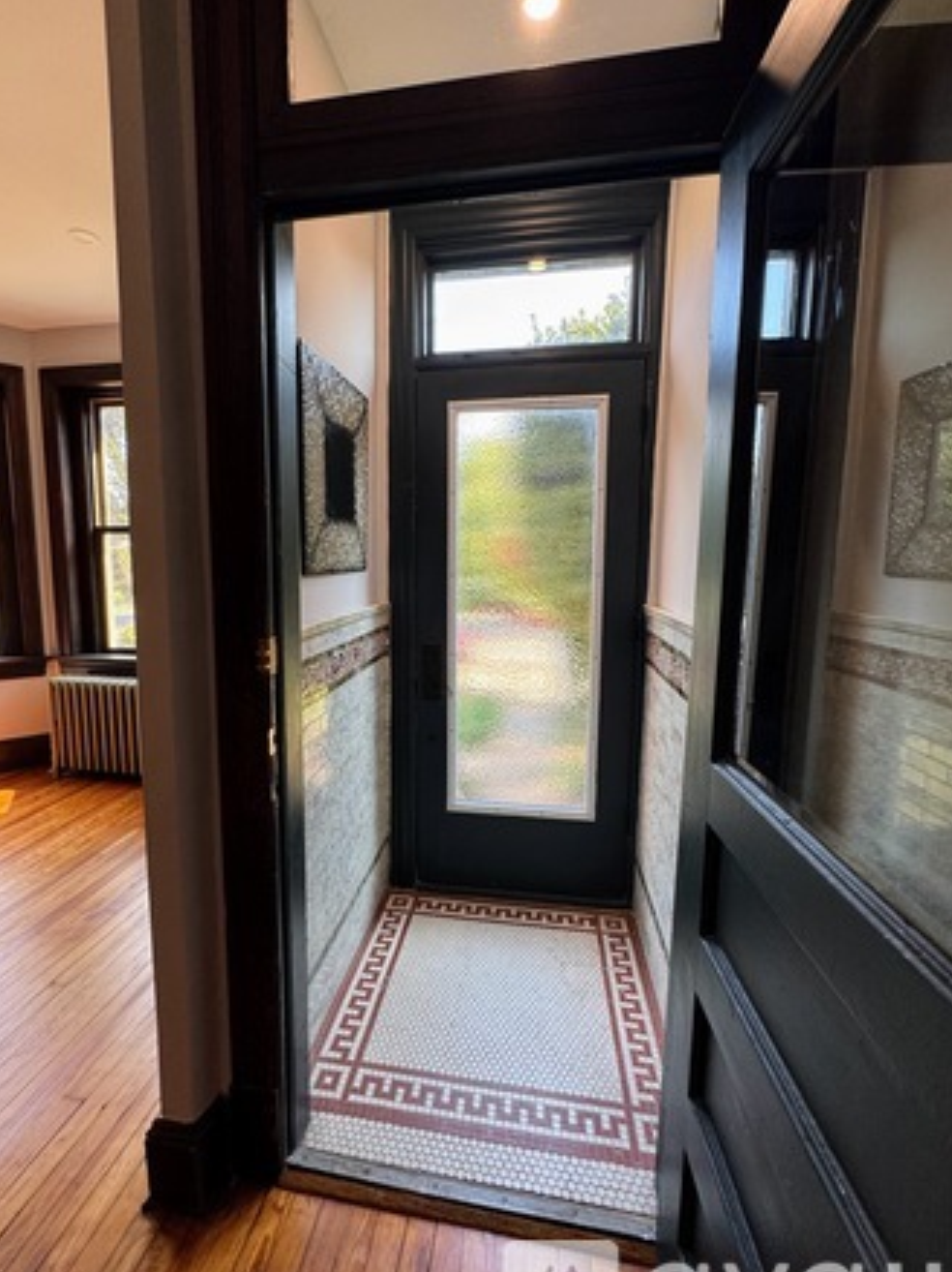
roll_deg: -0.7
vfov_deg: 94.5
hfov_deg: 77.8
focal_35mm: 16
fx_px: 587
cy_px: 630
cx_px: 428
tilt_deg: -6.6
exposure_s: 1/99
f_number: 2.2
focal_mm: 2.22
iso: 125
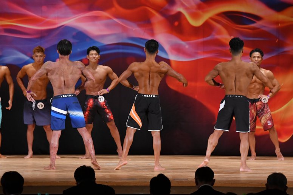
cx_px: 146
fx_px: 1521
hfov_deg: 11.0
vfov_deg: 7.3
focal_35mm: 187
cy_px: 98
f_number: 5.6
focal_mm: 125
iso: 3200
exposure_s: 1/400
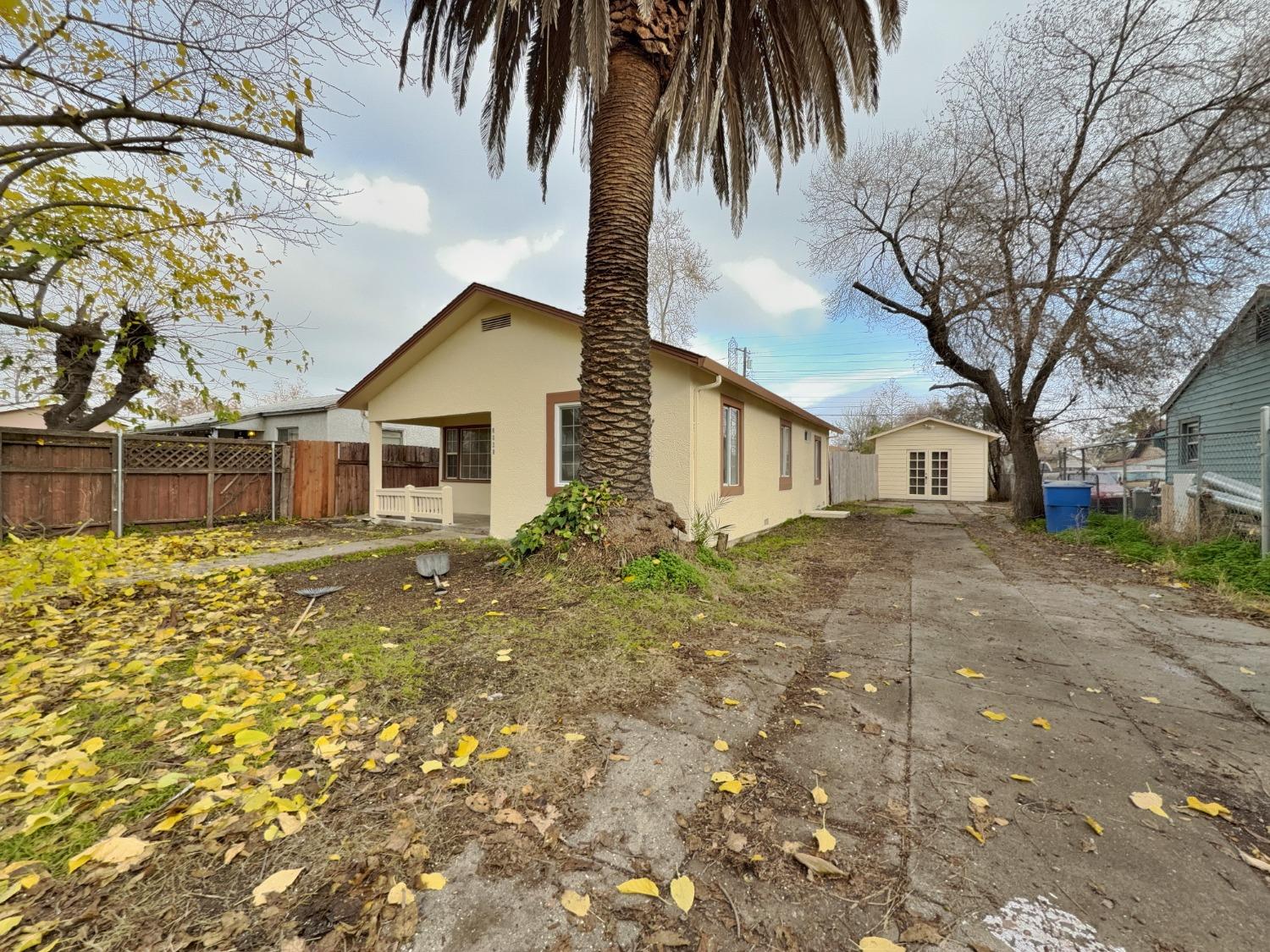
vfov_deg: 85.7
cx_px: 635
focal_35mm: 14
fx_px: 514
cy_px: 476
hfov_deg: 102.1
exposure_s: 1/328
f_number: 2.2
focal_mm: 2.22
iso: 20
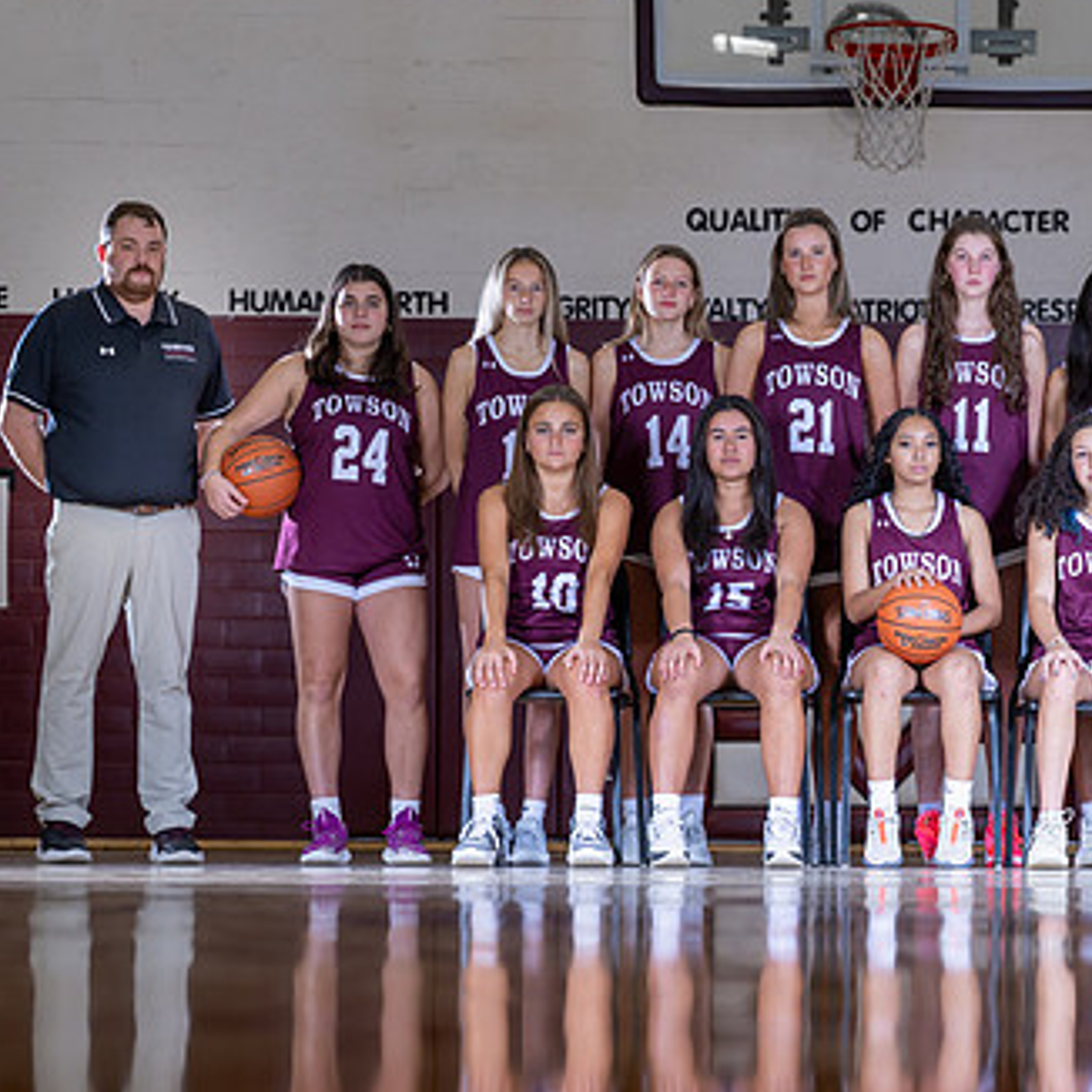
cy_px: 587
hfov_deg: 14.1
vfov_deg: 14.2
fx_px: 4390
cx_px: 875
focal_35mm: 123
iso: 160
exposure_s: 1/200
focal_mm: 70
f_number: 4
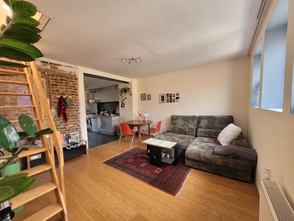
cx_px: 147
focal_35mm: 13
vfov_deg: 89.9
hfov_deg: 106.2
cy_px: 110
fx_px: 110
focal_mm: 1.74
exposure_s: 1/50
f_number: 2.2
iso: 80
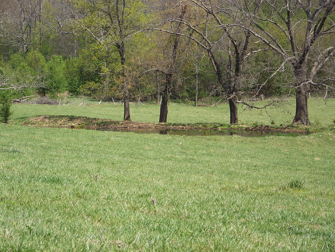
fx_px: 1897
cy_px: 126
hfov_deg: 10.1
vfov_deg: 7.6
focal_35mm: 196
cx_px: 168
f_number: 3.6
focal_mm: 31.6
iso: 64
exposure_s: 1/400
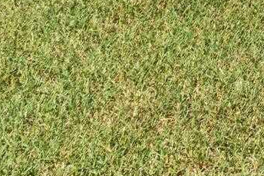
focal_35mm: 109
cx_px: 893
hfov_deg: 10.0
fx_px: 799
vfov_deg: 9.0
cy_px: -422
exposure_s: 1/200
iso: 250
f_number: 8
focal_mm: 10
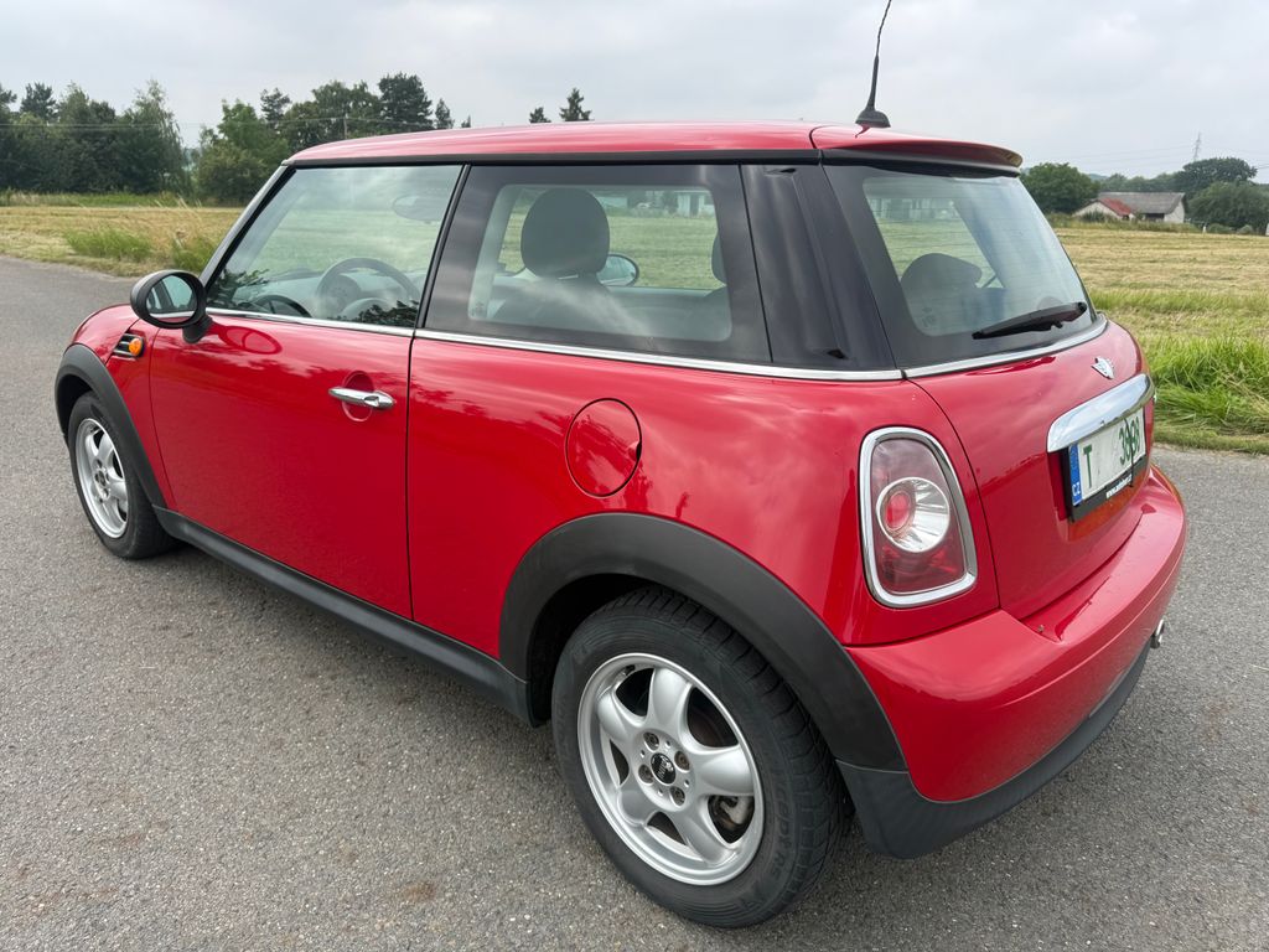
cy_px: 476
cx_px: 634
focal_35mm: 24
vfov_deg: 56.8
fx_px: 880
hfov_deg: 71.6
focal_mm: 6.76
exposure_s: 1/1653
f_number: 1.78
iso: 80
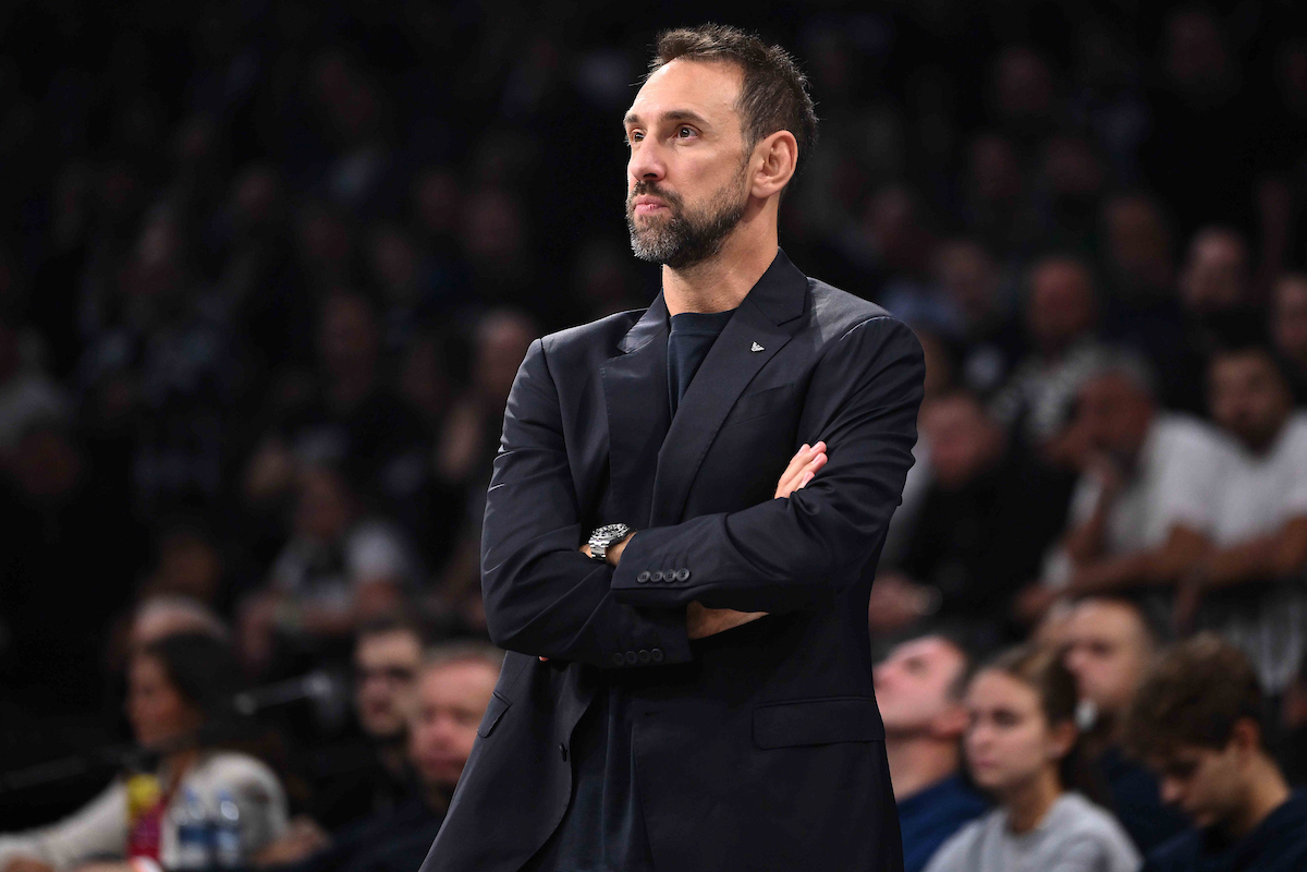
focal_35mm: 200
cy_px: 436
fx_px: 7261
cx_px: 654
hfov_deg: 10.3
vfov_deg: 6.9
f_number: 3.2
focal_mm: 200
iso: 2500
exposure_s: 1/1600
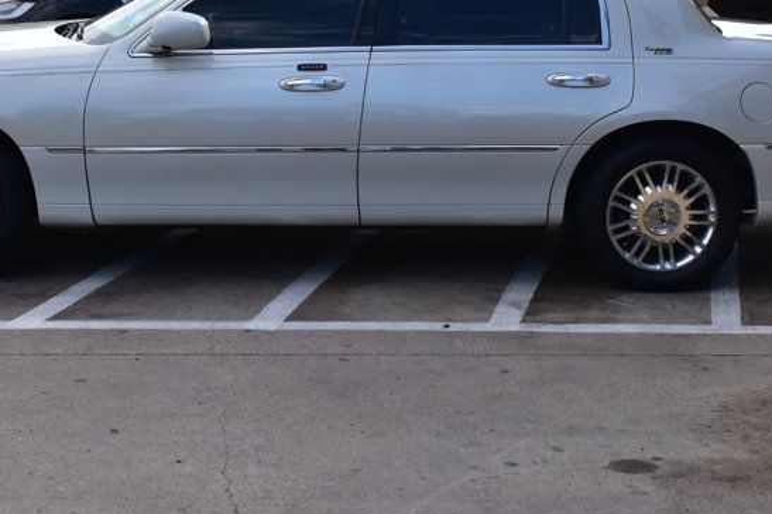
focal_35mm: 73
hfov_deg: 27.7
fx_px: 1564
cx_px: 361
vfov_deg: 18.6
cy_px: 165
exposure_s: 1/320
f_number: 10
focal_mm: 26
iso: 400
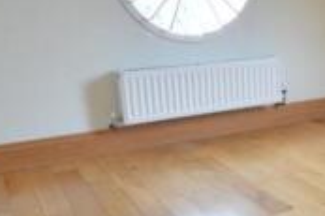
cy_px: 101
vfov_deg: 23.7
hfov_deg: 32.5
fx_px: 514
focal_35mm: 57
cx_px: 319
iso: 250
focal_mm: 10
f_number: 3.5
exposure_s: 1/15
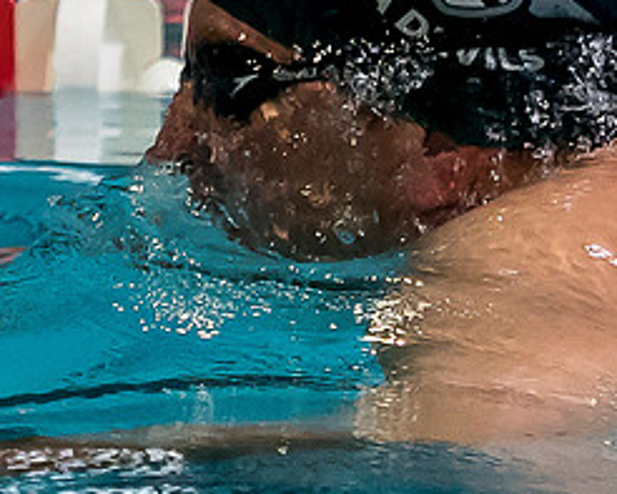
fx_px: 23383
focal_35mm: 1280
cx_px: 316
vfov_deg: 1.2
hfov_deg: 1.5
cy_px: 248
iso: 1600
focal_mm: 97
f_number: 2.8
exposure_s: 1/1000
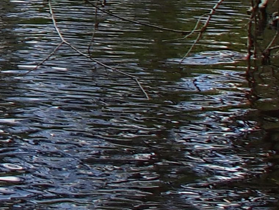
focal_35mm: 147
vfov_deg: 9.8
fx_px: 1185
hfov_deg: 12.3
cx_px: -231
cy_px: -110
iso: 100
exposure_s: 1/320
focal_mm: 5
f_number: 3.9
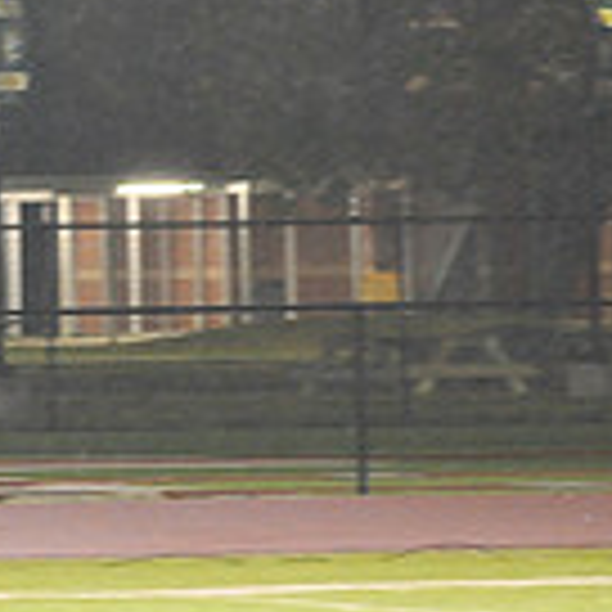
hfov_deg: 3.1
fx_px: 11221
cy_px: 266
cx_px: -594
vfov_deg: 3.1
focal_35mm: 561
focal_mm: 155
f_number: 4
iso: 4000
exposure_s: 1/160
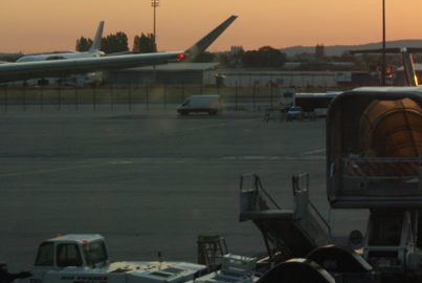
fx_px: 2054
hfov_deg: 11.6
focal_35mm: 175
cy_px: 18
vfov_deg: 7.8
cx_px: 418
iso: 400
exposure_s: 1/200
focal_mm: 46
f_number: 7.1
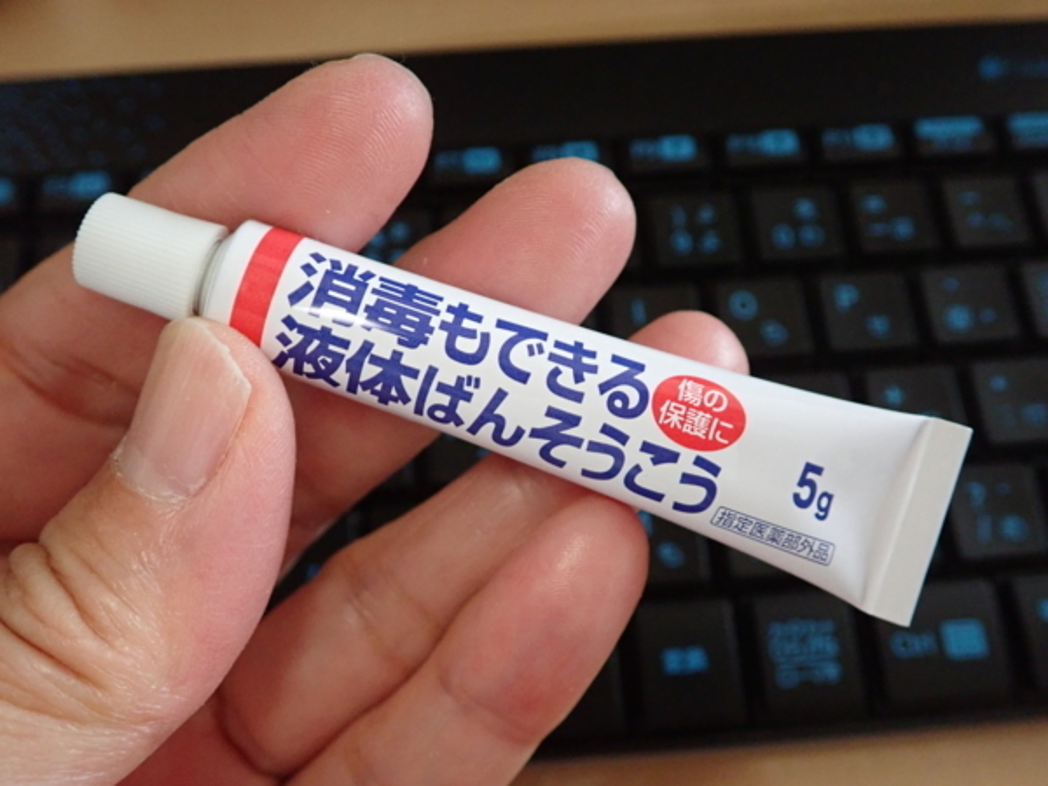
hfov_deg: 60.0
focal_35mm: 30
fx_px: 908
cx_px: 524
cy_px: 393
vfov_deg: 46.8
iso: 800
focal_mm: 5.5
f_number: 2.3
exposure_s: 1/50
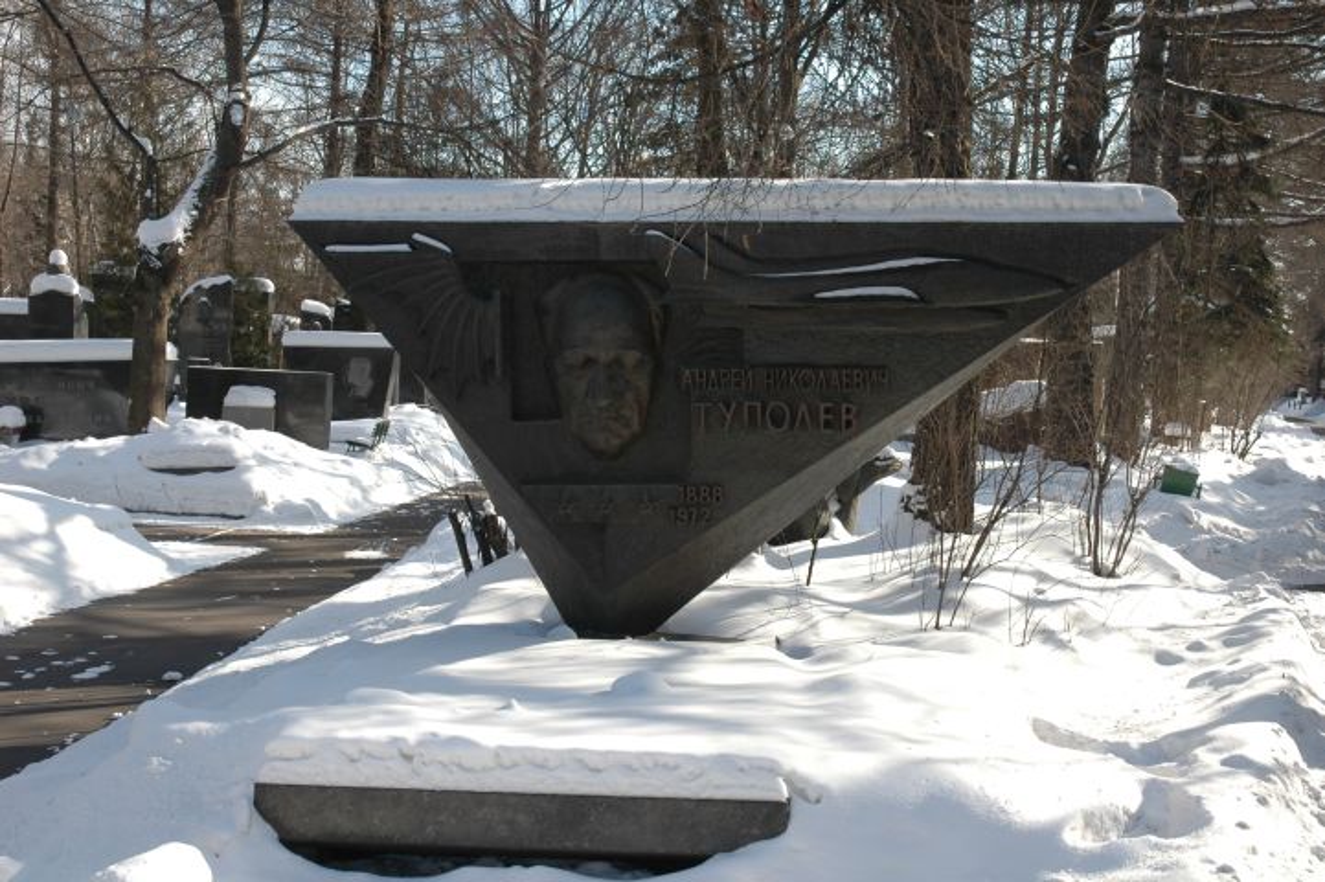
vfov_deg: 28.9
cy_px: 441
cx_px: 662
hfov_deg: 42.3
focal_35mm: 46
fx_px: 1711
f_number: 9
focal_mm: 31
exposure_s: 1/125
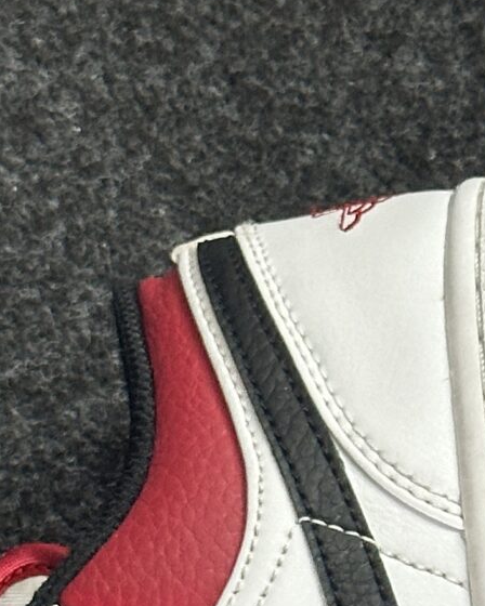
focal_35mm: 214
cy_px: 975
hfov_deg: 7.1
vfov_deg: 8.8
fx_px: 3840
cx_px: 691
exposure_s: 1/50
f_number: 1.78
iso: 160
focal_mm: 6.86
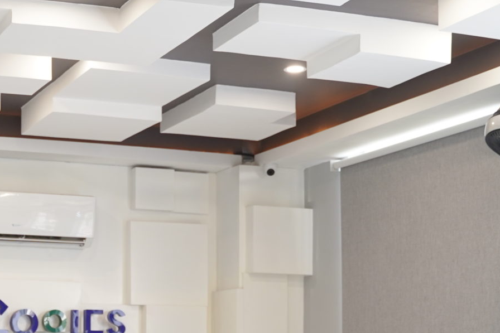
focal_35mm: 80
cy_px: 354
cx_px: 3
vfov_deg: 16.6
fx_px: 1111
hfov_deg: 24.3
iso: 500
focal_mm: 28
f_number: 2.8
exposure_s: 1/100
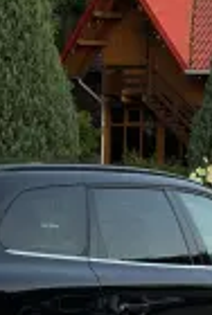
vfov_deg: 15.8
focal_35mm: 128
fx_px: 1125
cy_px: 270
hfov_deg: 10.7
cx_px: 50
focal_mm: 6.76
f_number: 1.78
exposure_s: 1/182
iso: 64
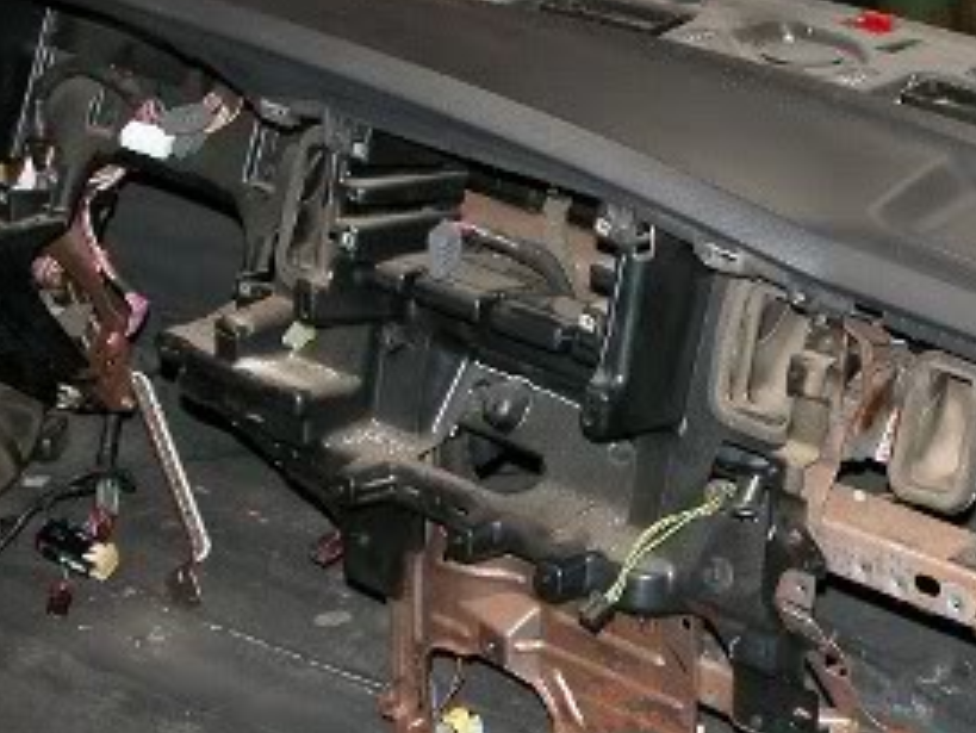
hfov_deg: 23.5
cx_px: 776
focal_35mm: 82
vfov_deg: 18.0
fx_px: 2313
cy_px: 350
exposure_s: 1/60
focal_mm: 8.9
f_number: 5
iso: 200
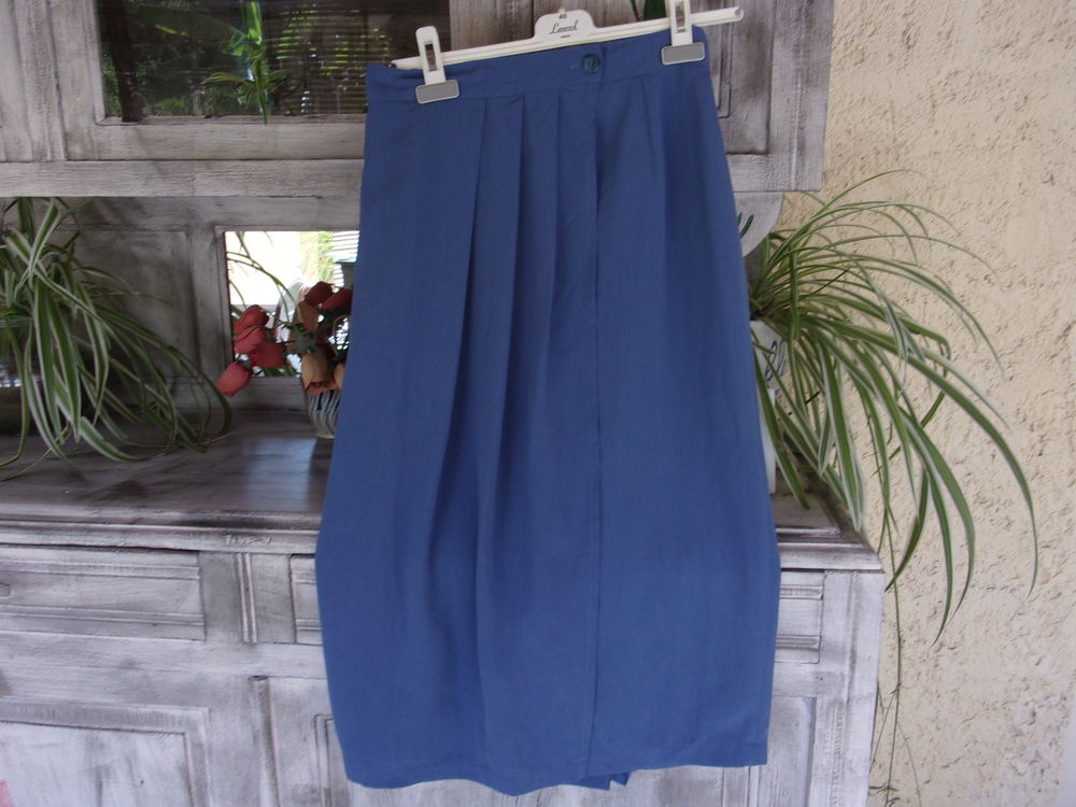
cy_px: 404
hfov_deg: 63.4
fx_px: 870
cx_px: 538
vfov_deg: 49.7
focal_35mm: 28
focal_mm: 5.1
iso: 80
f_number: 3.9
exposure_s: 1/50
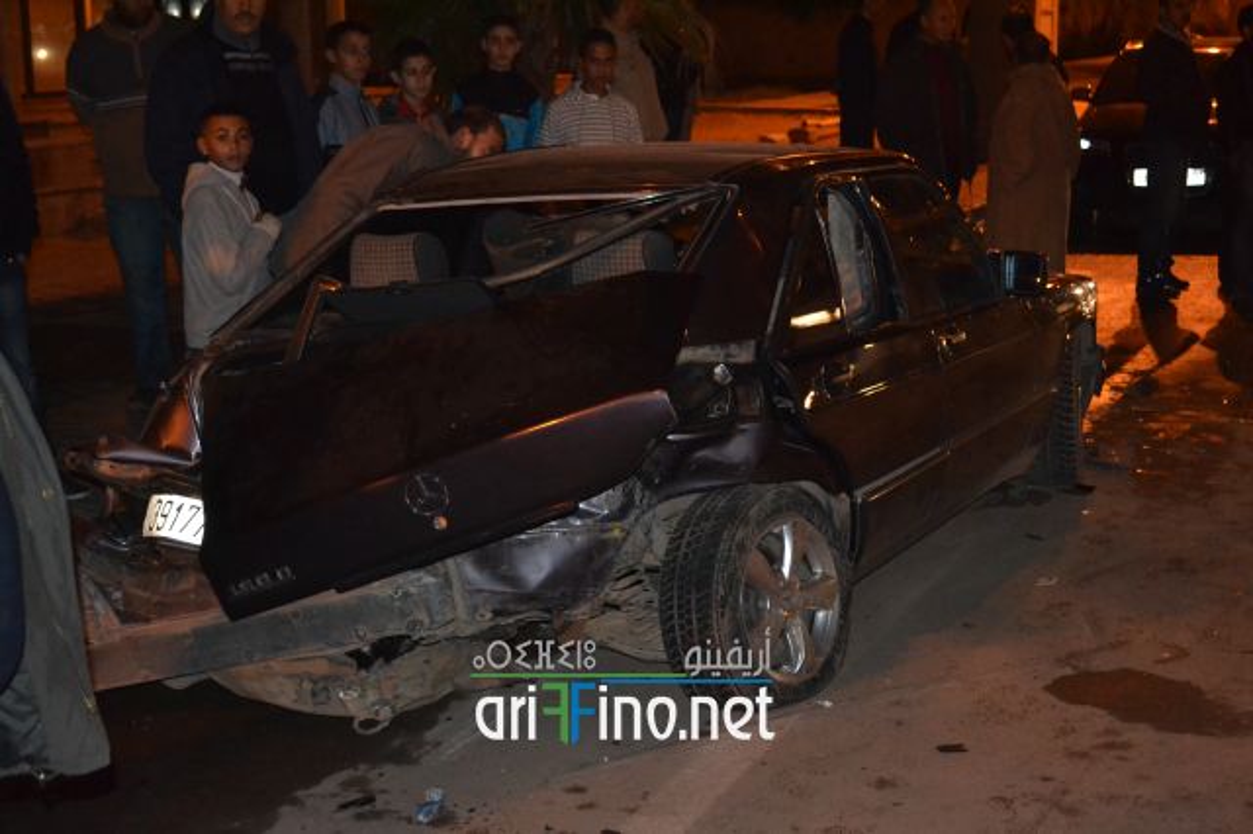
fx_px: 1983
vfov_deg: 23.8
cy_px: 417
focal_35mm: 57
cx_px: 626
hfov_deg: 35.1
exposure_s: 1/60
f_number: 5
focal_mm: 38
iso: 3200
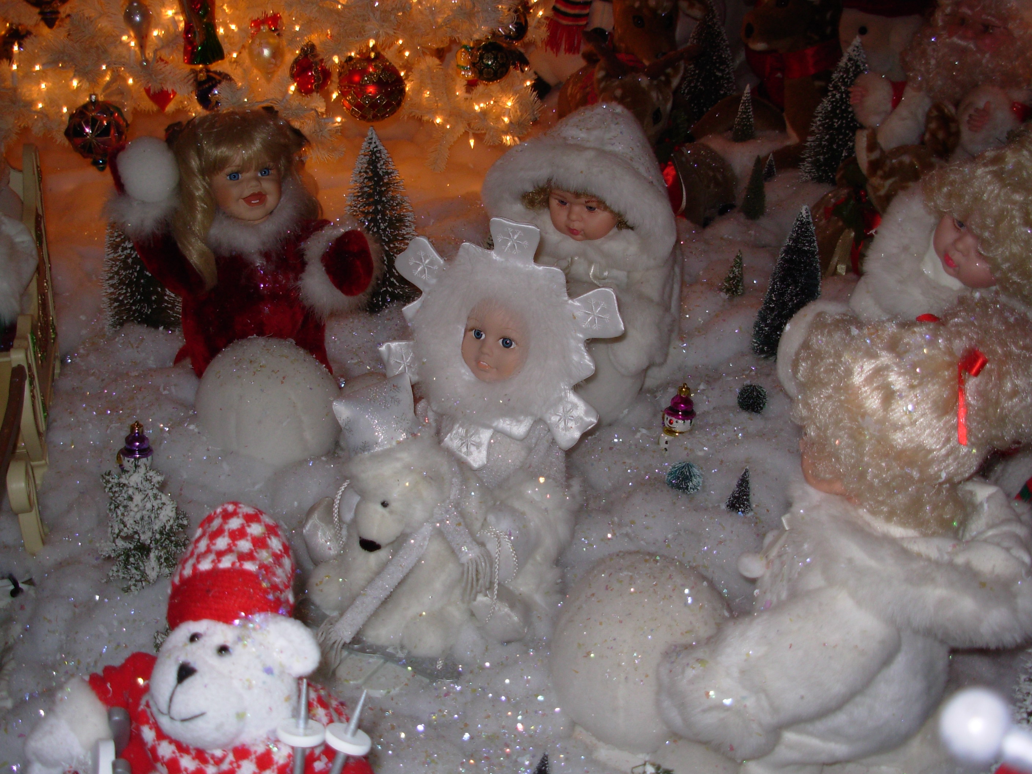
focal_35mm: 38
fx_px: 1133
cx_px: 516
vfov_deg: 37.7
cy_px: 387
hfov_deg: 49.0
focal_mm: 6.3
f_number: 2.9
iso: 50
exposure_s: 1/32
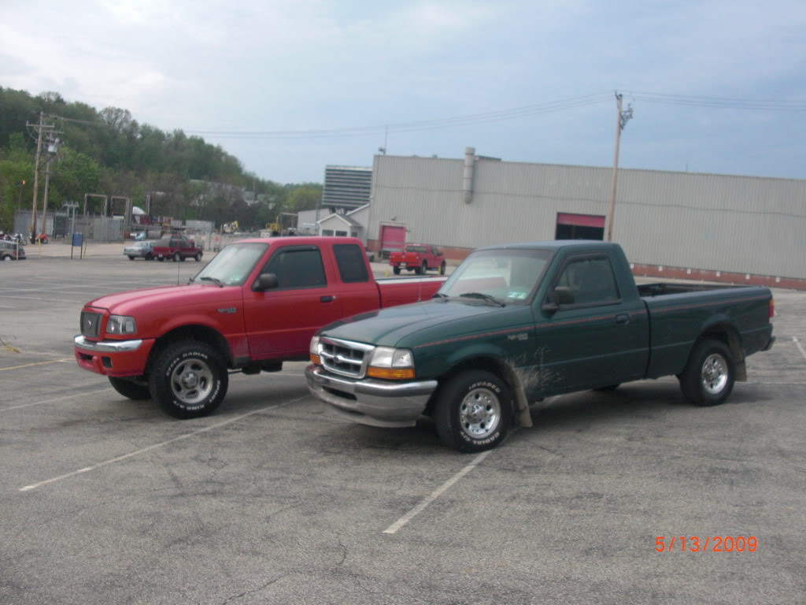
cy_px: 302
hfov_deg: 51.4
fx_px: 838
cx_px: 403
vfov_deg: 39.7
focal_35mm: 36
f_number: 2.8
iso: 200
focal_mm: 6.3
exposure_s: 1/125
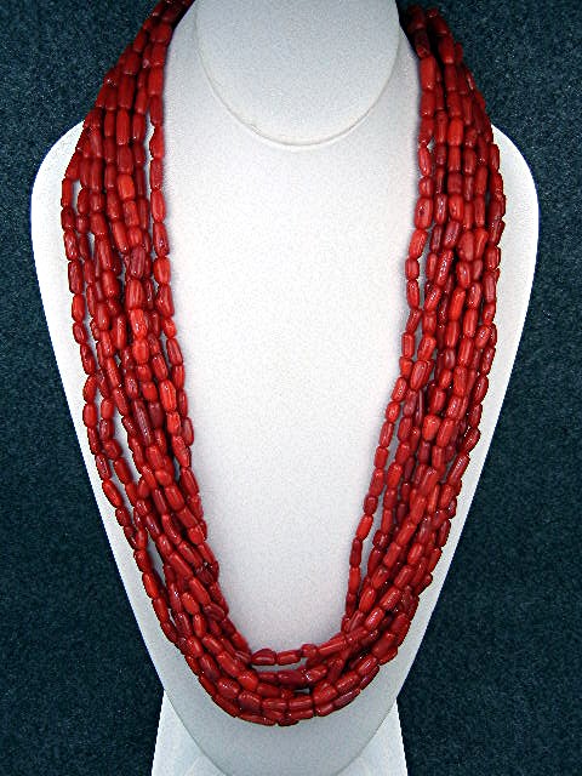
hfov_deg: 41.8
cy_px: 388
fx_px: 762
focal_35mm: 34
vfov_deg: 54.0
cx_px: 291
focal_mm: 6.2
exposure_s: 1/36.2
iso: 200
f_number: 3.6
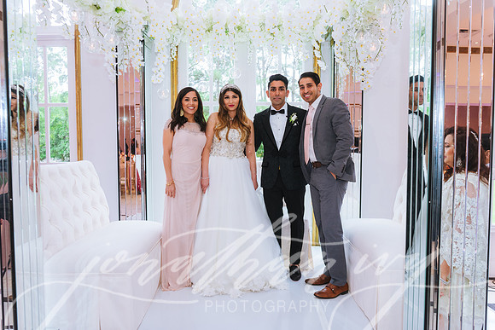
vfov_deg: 48.0
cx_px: 248
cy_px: 165
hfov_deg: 67.4
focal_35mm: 27
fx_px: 371
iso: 800
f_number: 2.8
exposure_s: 1/200
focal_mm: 27
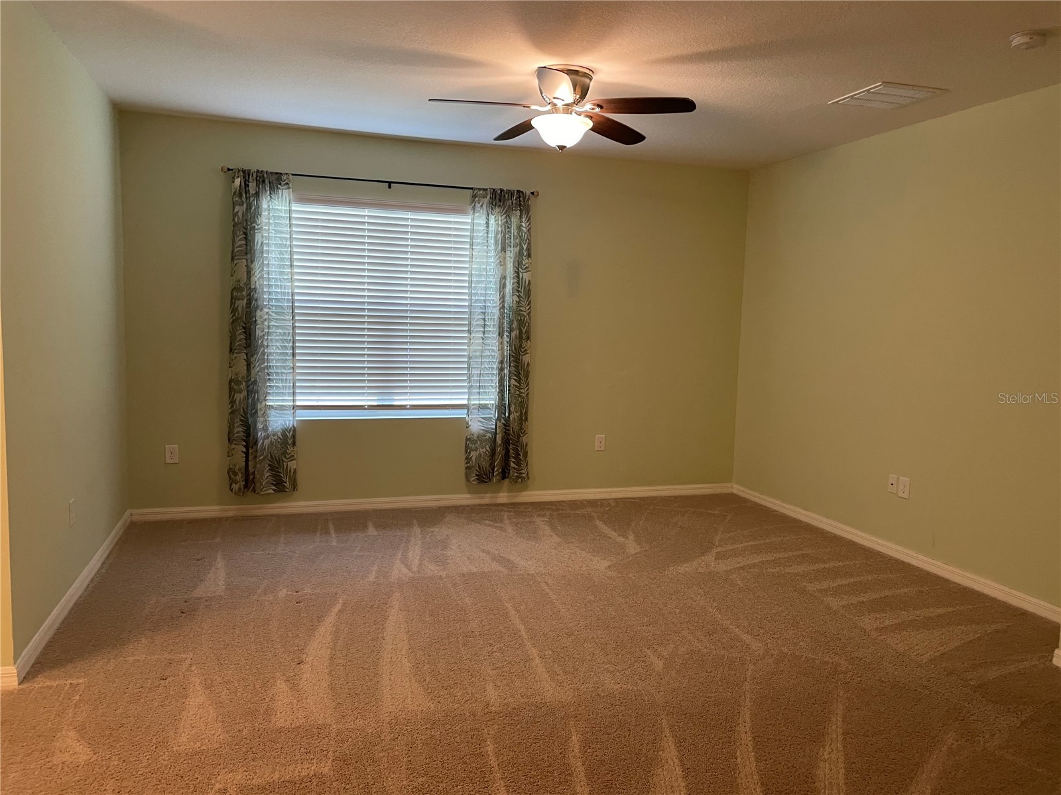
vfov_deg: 53.1
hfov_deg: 67.3
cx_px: 530
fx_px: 797
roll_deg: -1.8
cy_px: 398
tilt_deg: -5.8
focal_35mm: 26
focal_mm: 4.2
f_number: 1.6
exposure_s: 1/60
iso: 125
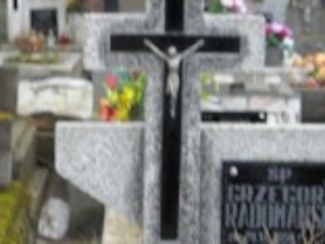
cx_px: -140
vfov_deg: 10.3
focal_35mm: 144
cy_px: 94
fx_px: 1352
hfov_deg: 13.1
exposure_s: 1/60
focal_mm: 5.7
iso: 141
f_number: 2.8
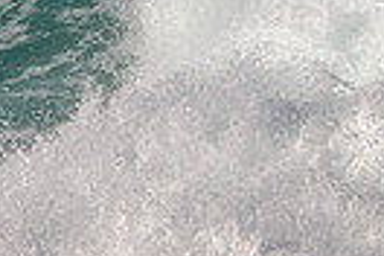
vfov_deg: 0.8
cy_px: -263
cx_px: -282
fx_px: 18804
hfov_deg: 1.2
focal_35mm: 1763
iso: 900
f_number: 11
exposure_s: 1/2000
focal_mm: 400
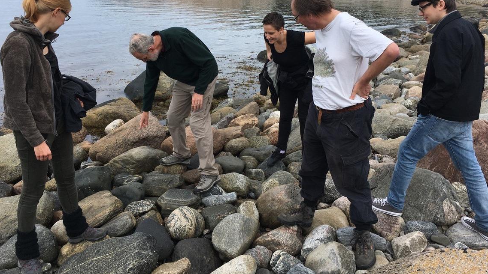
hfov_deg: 61.0
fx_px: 414
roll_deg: -1.3
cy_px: 100
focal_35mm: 32
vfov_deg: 36.4
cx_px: 246
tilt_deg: -14.1
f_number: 2.2
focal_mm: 4.15
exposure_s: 1/754
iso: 25
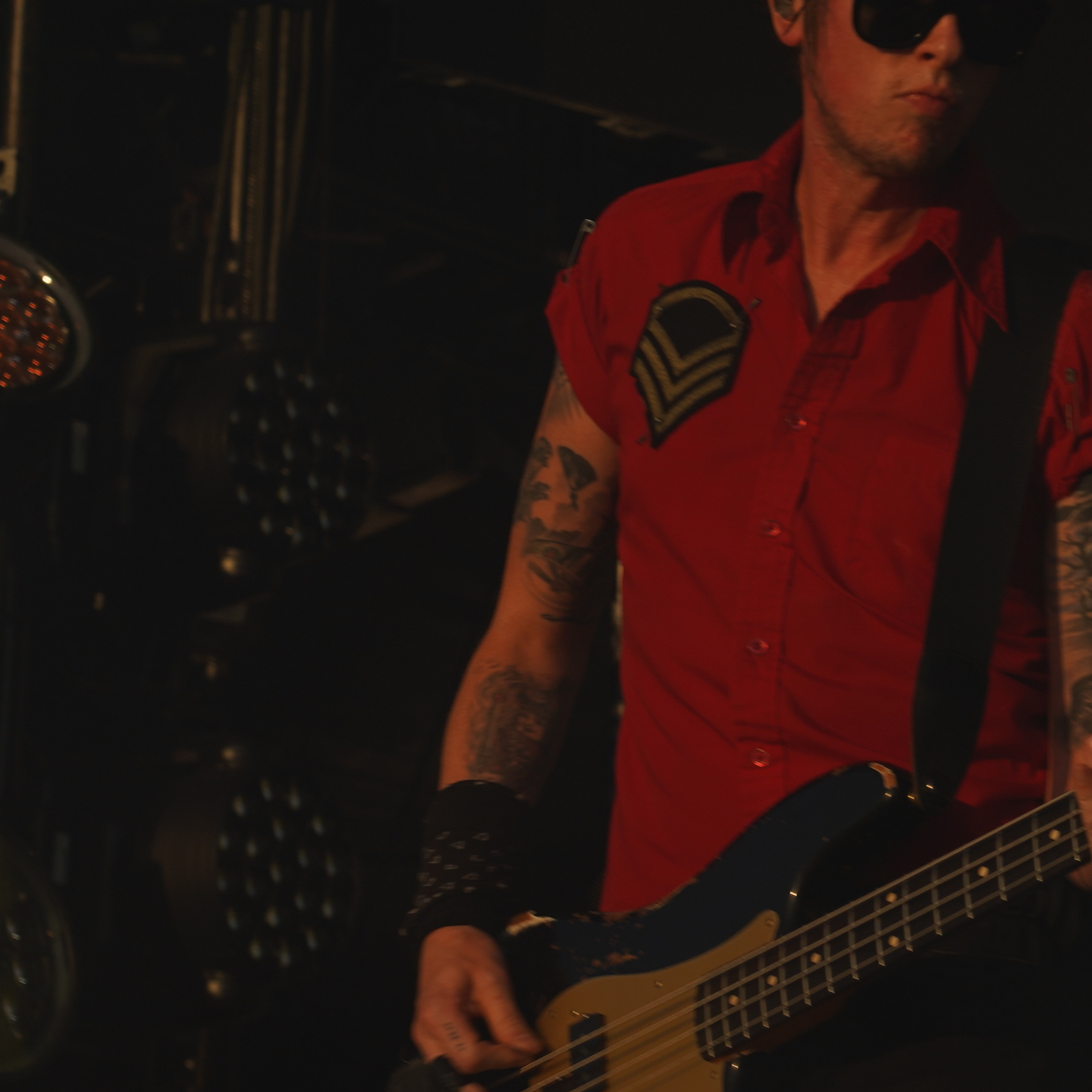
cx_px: 1001
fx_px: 9387
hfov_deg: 6.6
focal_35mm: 263
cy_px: 705
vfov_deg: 6.7
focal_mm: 105
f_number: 7.1
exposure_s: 1/400
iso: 100
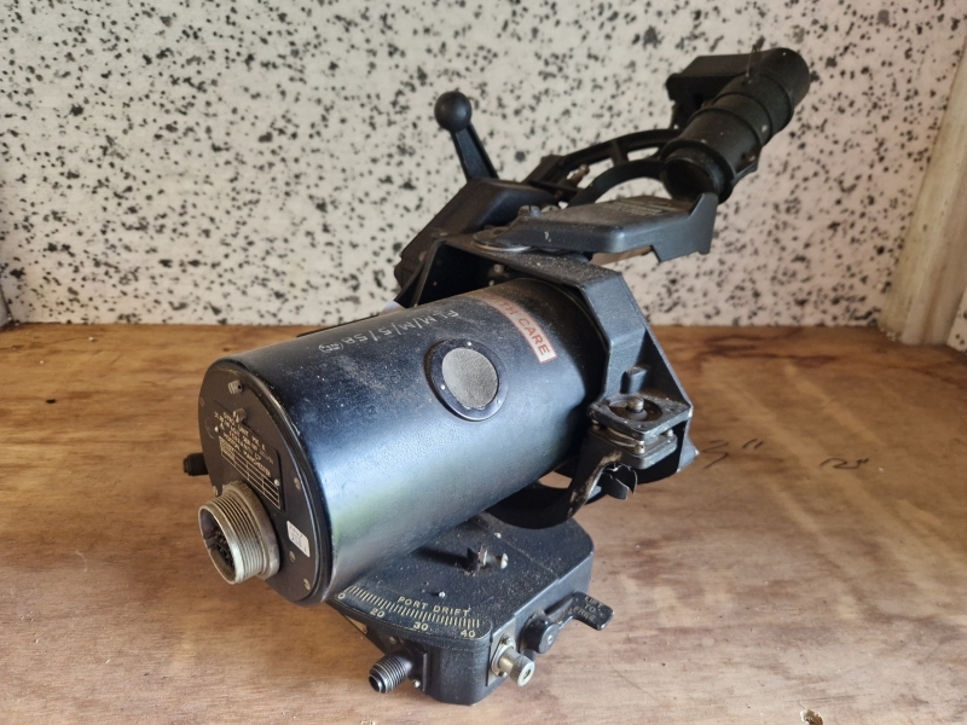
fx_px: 643
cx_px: 484
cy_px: 362
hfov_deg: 73.9
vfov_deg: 58.9
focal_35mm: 23
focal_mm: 5.4
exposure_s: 1/100
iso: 800
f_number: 1.8
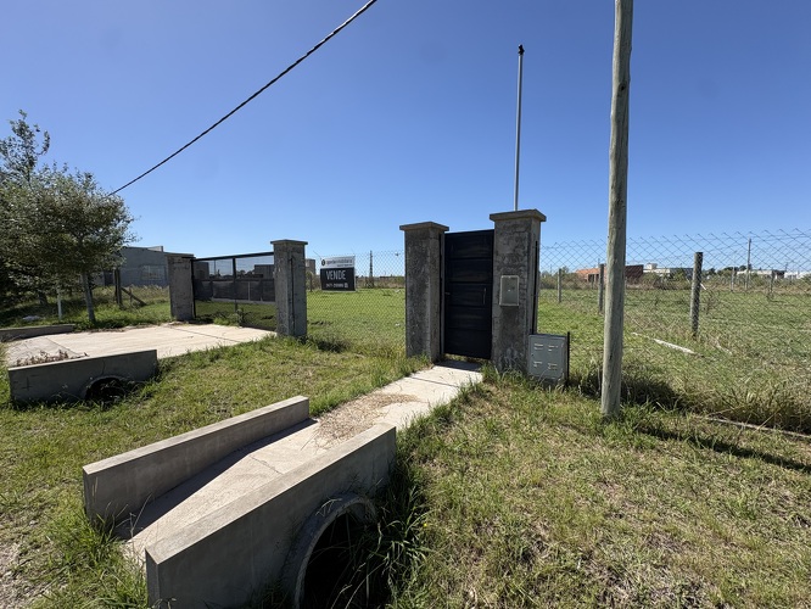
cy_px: 304
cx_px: 406
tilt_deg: -4.2
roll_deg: +0.7
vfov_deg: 85.7
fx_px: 328
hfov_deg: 102.0
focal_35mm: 14
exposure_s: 1/1880
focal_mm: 2.22
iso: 40
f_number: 2.2
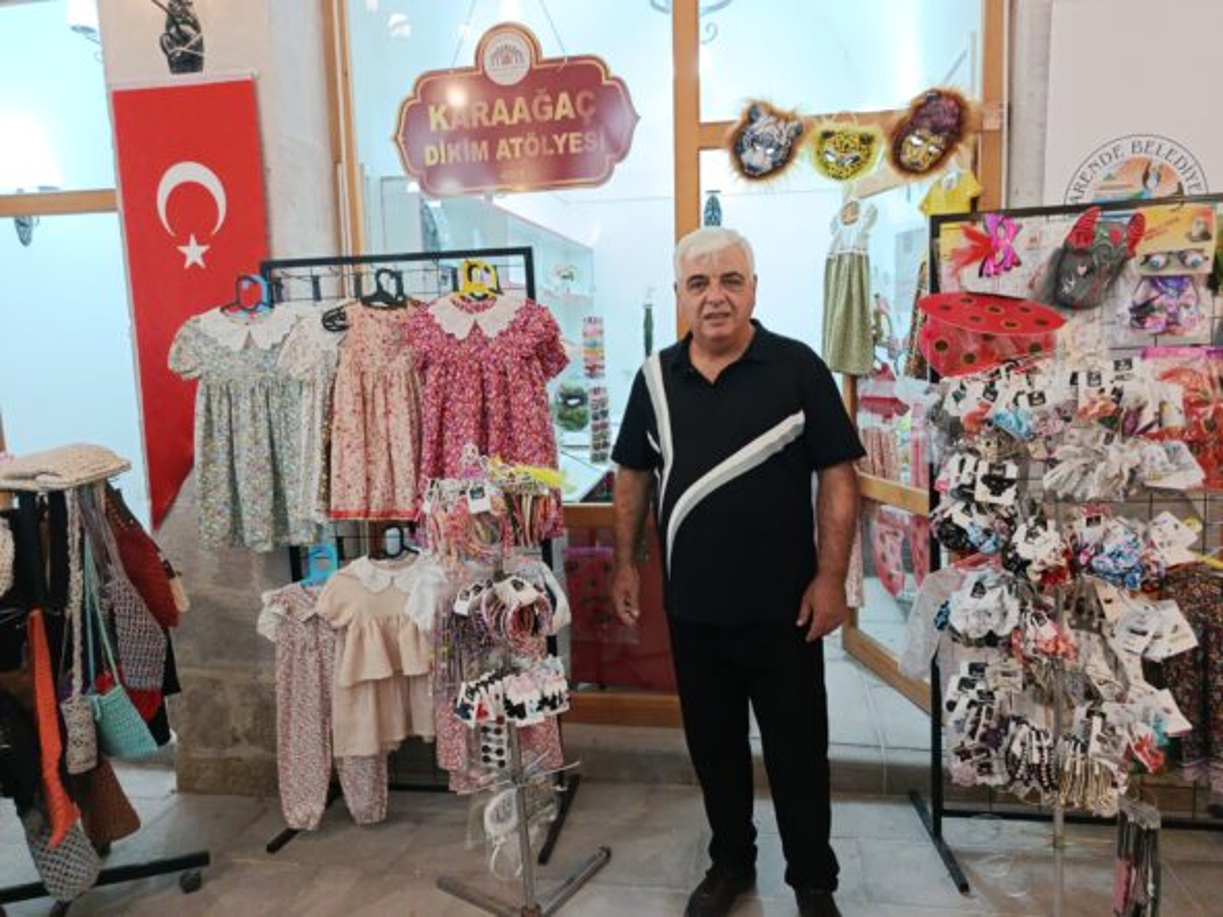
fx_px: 848
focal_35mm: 24
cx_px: 612
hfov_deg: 71.6
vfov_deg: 56.8
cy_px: 458
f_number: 1.7
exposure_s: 1/33.3
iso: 1088
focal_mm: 5.24
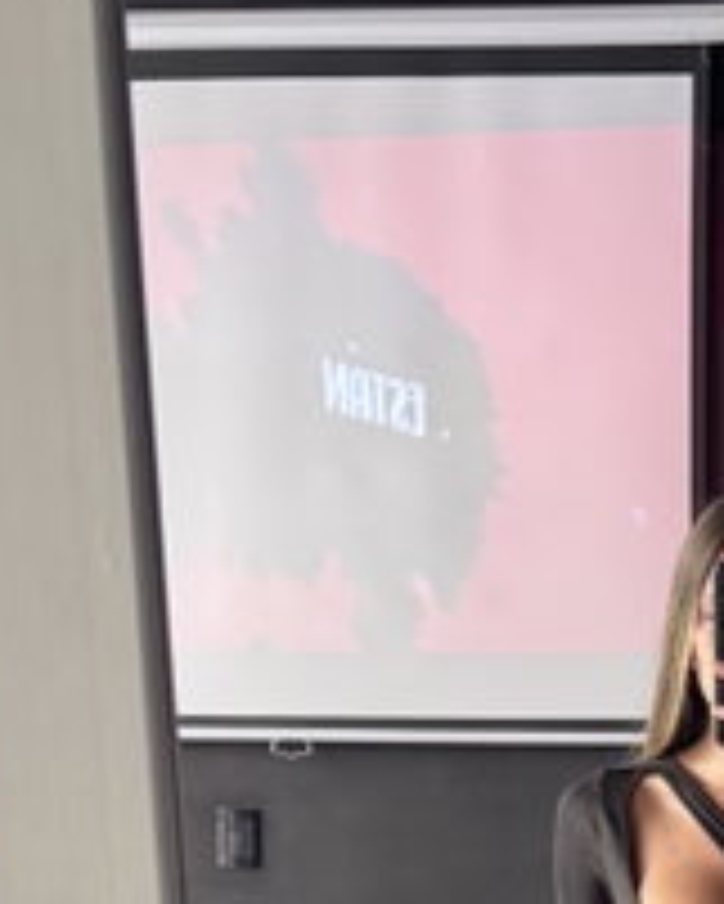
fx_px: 1659
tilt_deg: -18.2
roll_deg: -0.5
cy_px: 987
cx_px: 845
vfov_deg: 27.9
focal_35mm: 62
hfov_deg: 22.8
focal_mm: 6.76
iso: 640
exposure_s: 1/60
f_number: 1.78
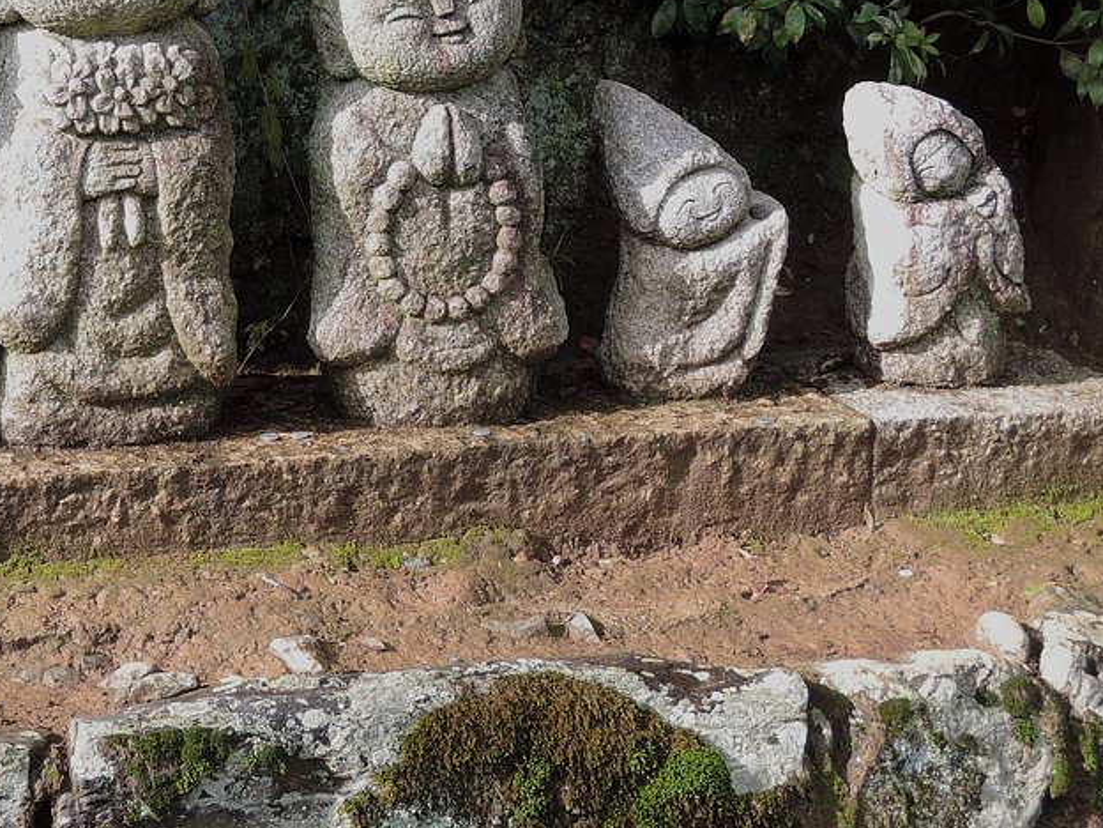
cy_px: 163
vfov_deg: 17.8
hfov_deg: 23.6
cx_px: 262
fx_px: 2613
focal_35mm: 82
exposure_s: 1/125
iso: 80
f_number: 4
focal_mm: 10.7
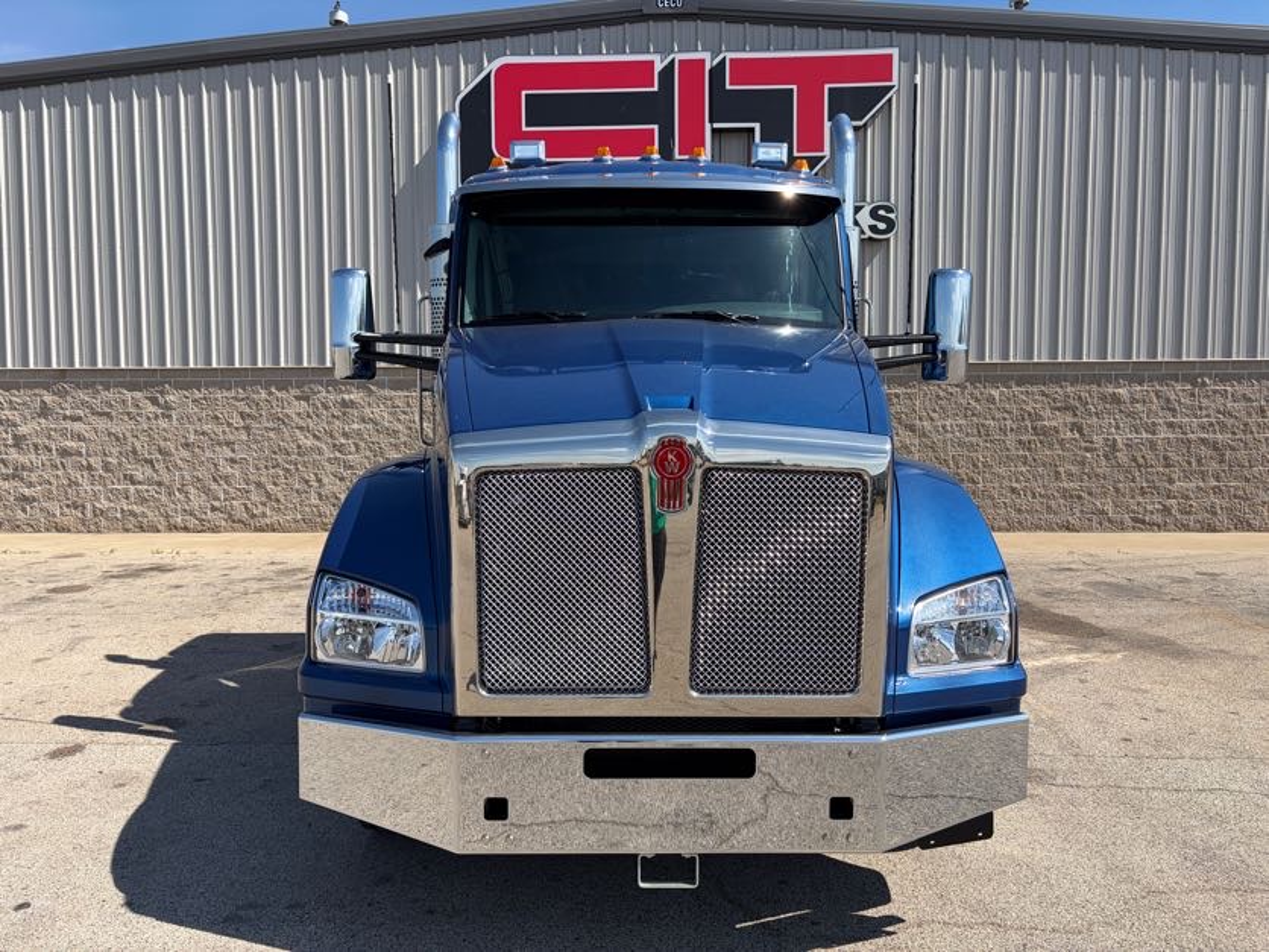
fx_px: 953
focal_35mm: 26
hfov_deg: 67.3
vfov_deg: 53.1
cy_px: 476
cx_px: 634
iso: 50
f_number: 1.6
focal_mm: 5.96
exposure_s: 1/3125
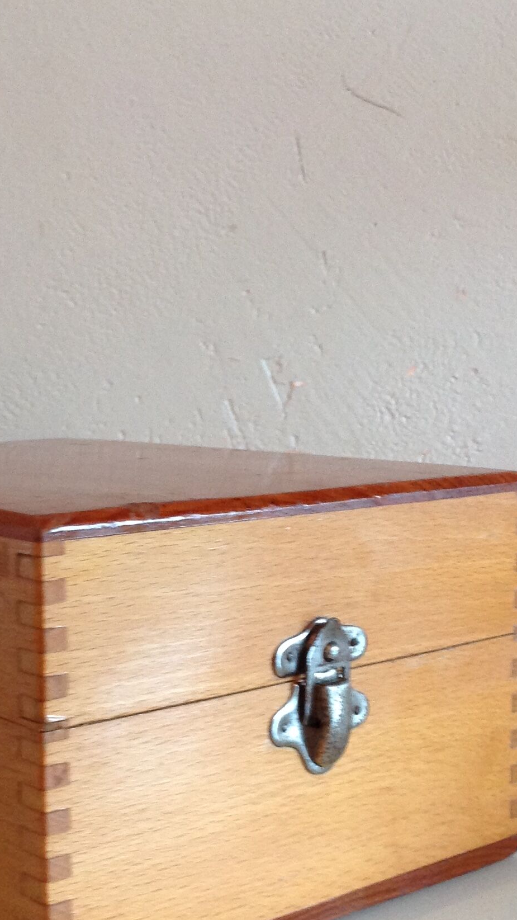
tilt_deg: -7.4
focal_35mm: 60
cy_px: 536
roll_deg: +2.0
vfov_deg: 34.8
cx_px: 169
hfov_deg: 20.0
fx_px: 1463
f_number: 2.4
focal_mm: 4.28
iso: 160
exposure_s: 1/17
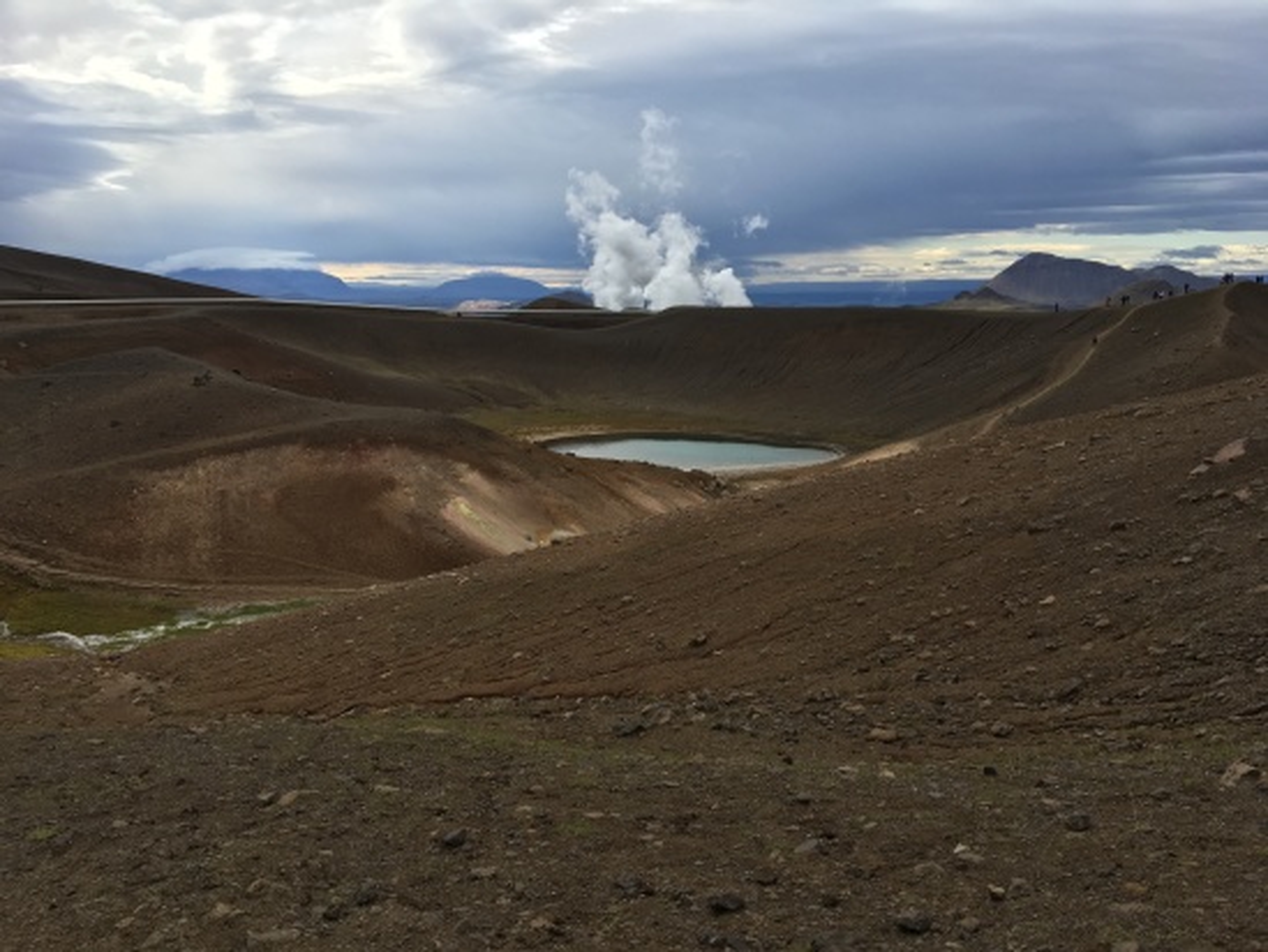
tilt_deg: -10.4
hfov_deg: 61.6
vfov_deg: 48.2
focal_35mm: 29
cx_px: 634
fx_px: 1063
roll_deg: +0.2
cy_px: 476
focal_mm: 4.15
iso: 25
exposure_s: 1/1166
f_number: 2.2
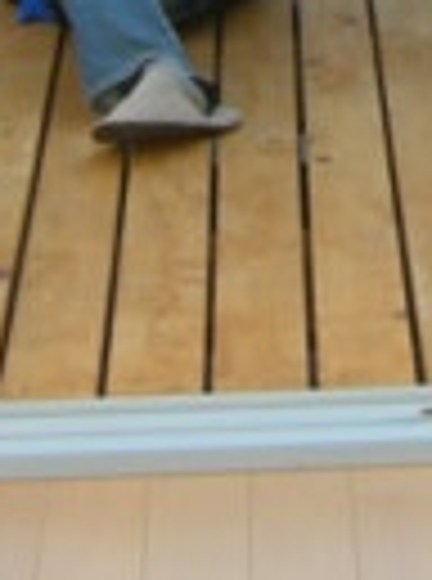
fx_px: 3512
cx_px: 482
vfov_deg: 9.1
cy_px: -400
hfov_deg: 7.0
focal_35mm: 210
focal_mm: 7.5
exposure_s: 1/129
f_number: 3.5
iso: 91
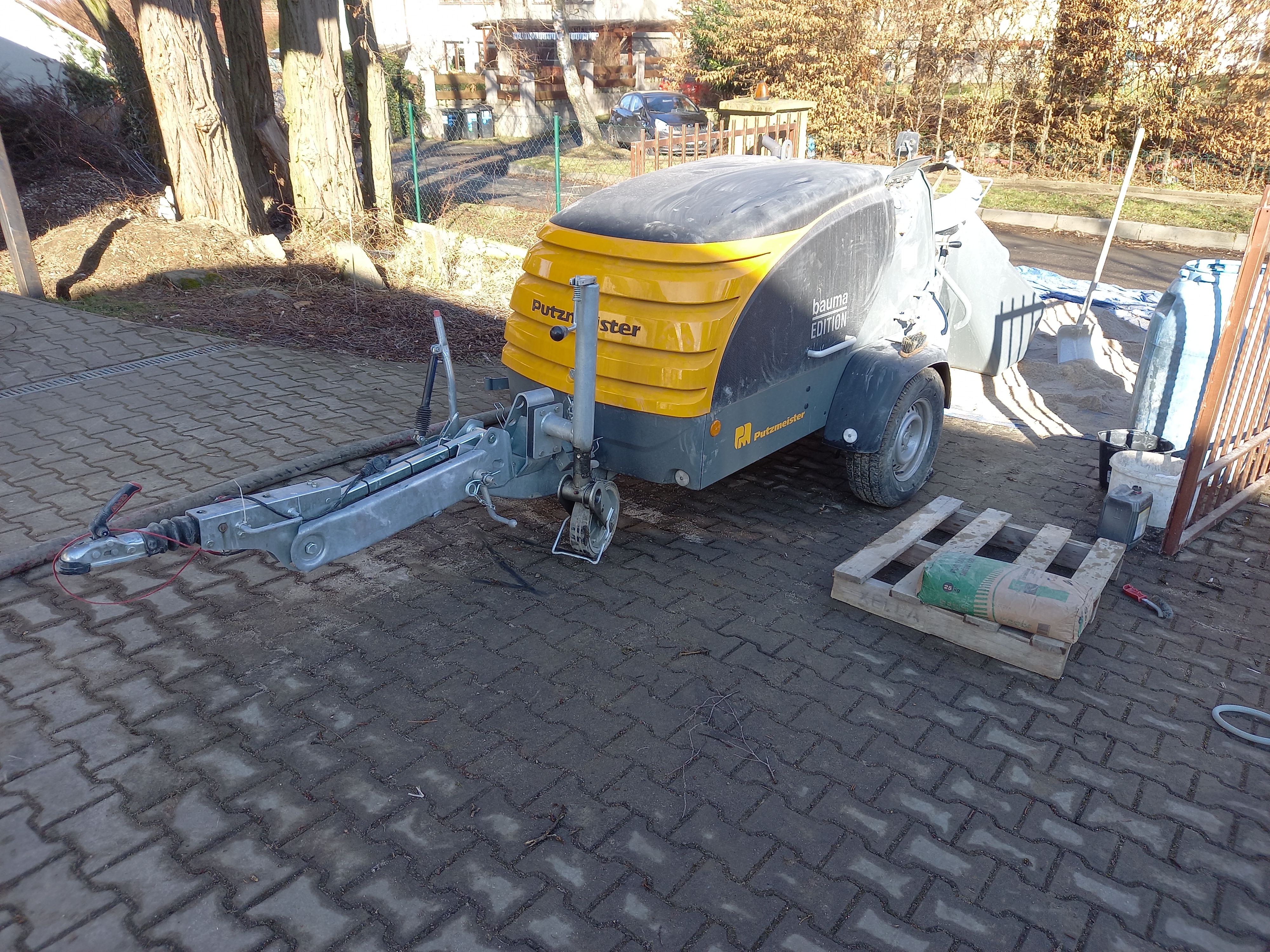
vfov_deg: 54.9
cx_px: 635
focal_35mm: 25
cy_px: 476
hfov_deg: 69.4
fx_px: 917
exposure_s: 1/193
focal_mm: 4.65
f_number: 1.8
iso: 50
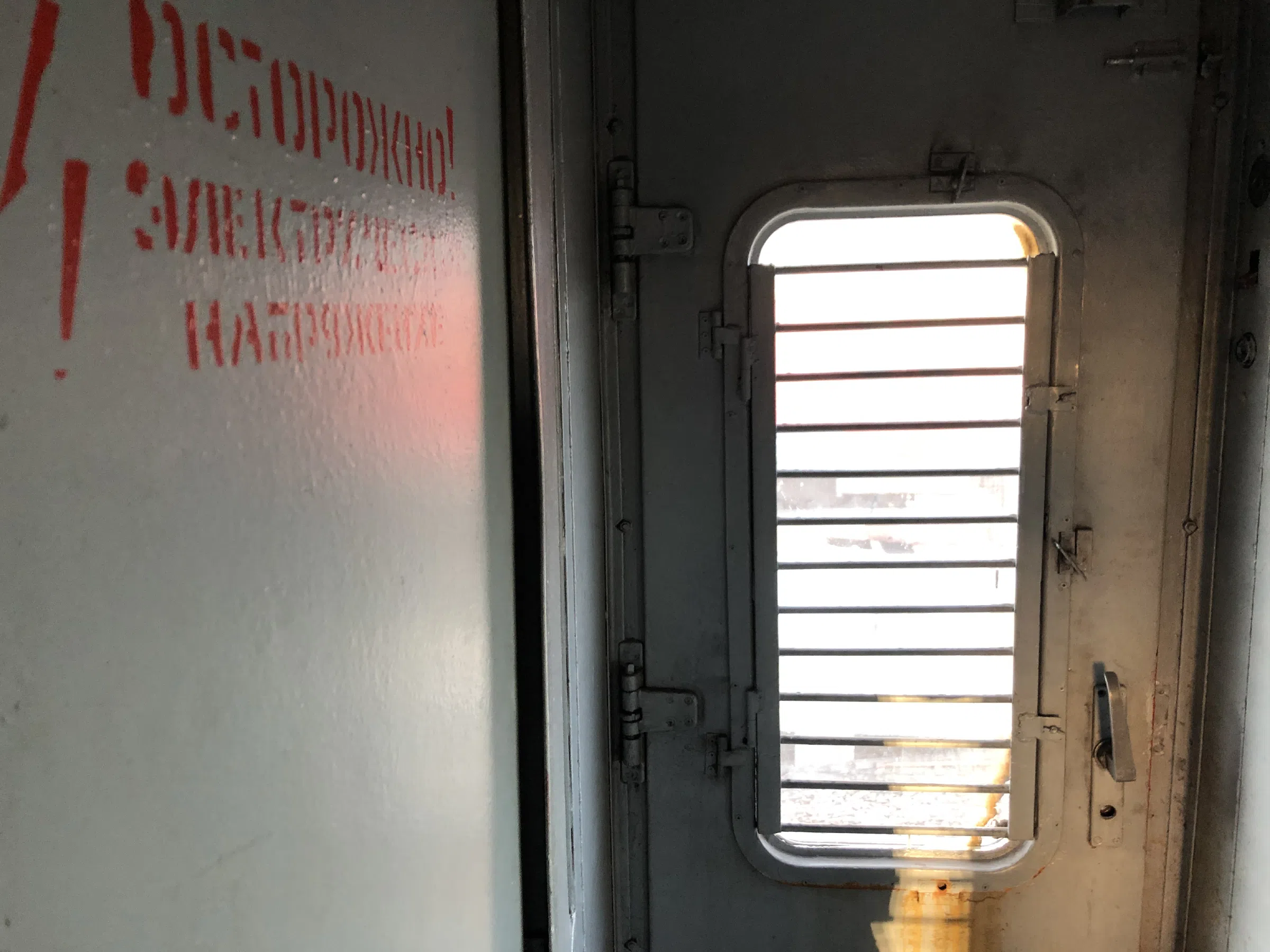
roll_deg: +0.4
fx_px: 1027
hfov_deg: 63.4
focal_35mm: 28
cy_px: 476
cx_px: 635
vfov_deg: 49.7
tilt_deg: -9.1
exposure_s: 1/17
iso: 40
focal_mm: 4
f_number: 1.8
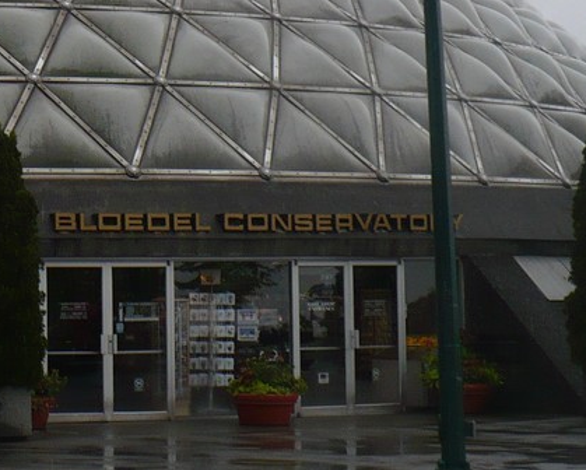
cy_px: -2
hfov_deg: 15.2
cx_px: -227
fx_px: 2066
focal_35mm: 119
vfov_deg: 12.8
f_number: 2.8
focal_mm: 6.1
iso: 100
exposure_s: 1/400
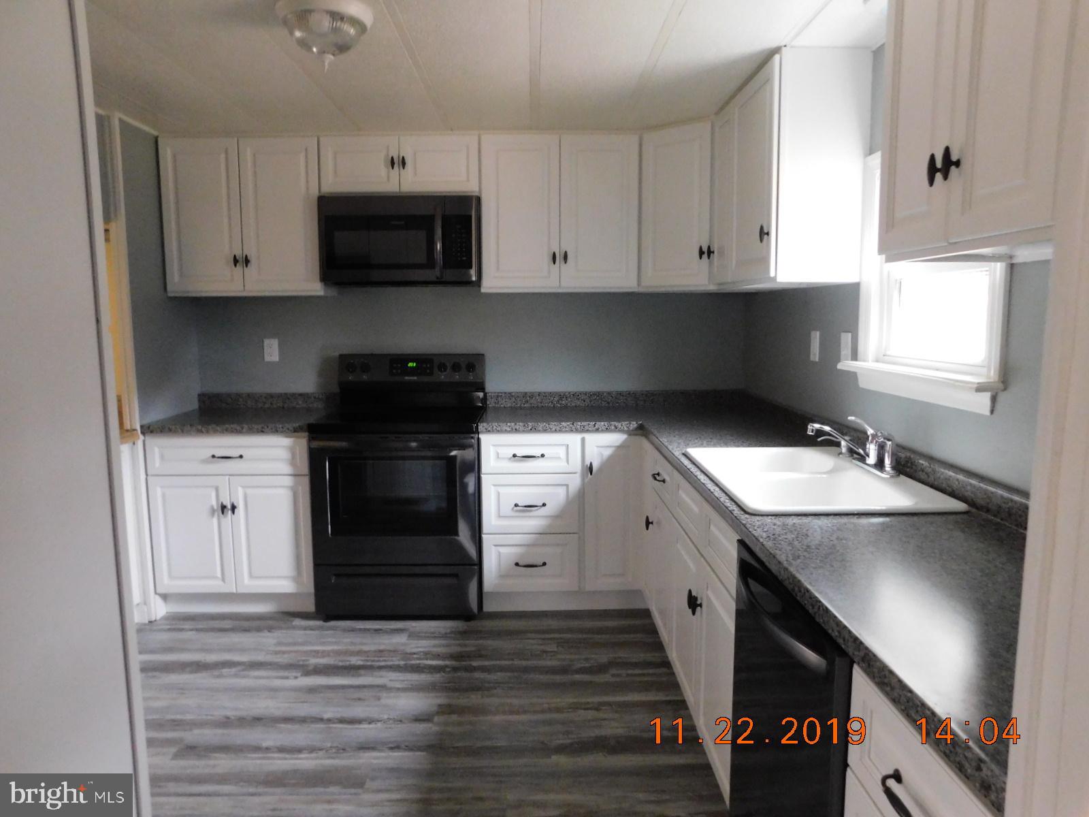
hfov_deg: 71.6
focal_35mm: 24
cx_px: 544
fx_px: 755
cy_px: 408
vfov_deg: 56.8
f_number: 3
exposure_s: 1/5
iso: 800
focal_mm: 4.1
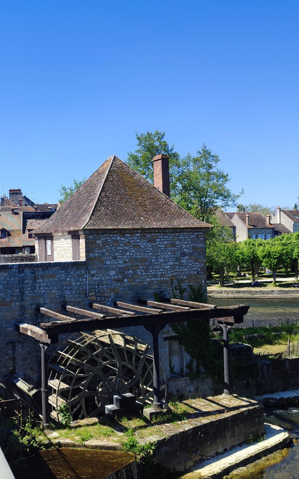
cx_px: 70
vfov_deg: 52.7
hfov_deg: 33.7
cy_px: 242
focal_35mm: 37
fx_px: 482
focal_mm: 5.89
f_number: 1.89
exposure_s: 1/499
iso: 50
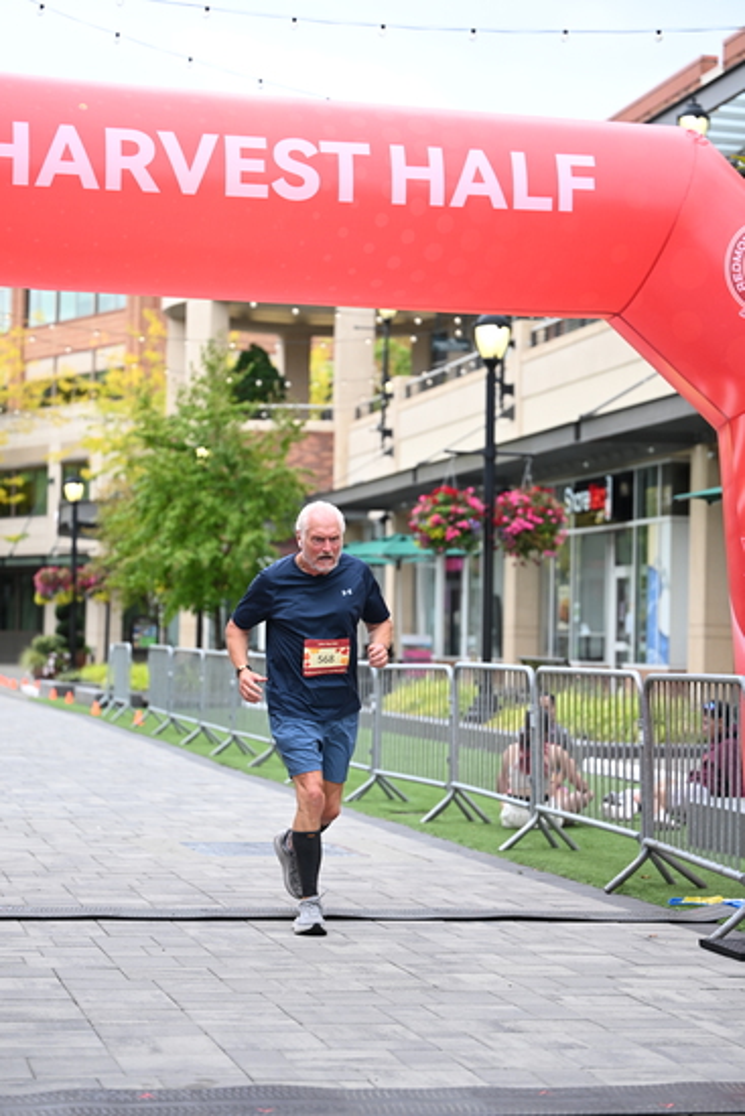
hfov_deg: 17.7
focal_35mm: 77
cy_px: 558
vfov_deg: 26.3
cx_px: 372
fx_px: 2389
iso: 640
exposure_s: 1/1250
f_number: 2.8
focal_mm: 77
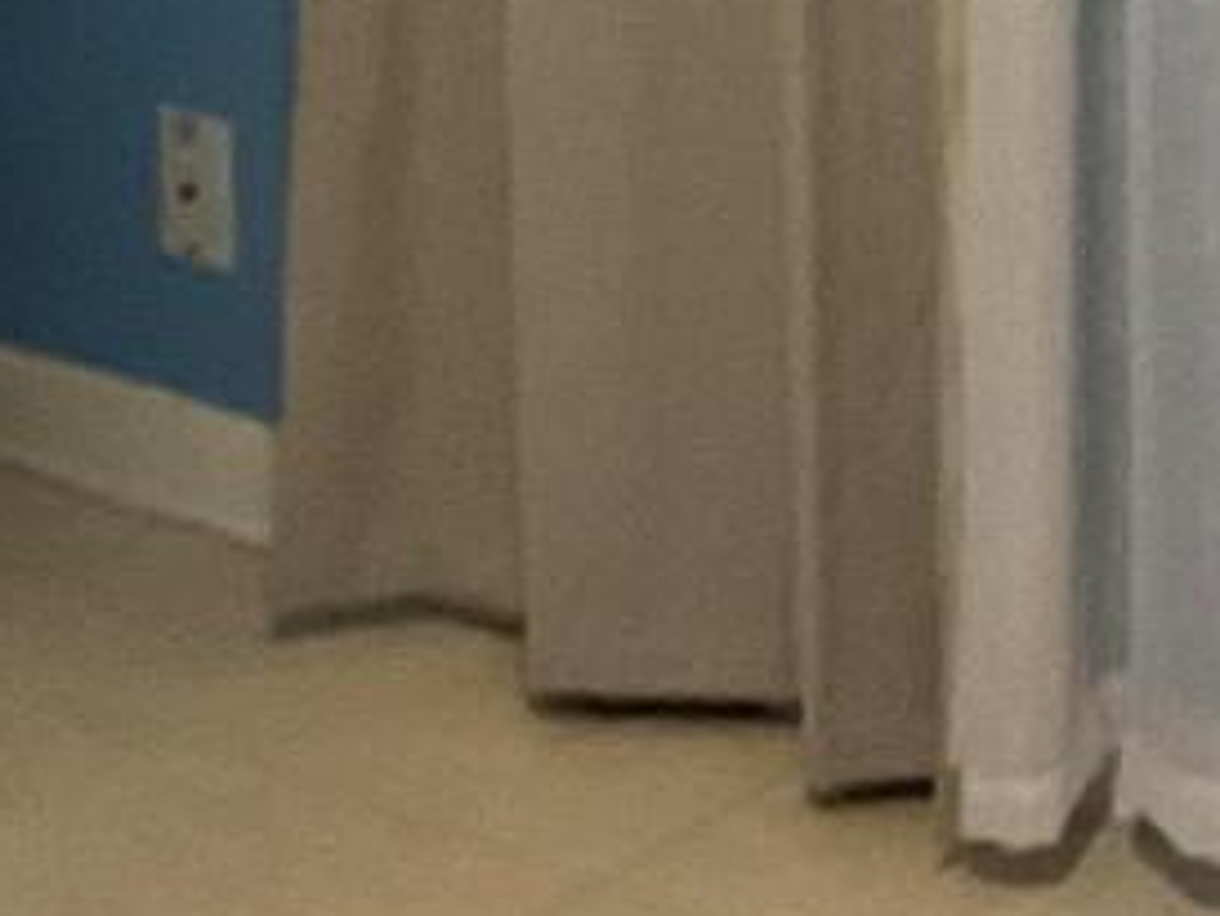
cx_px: 764
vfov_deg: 8.4
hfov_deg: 11.6
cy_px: -710
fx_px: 5994
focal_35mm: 170
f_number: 1.8
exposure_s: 1/60
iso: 250
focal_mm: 3
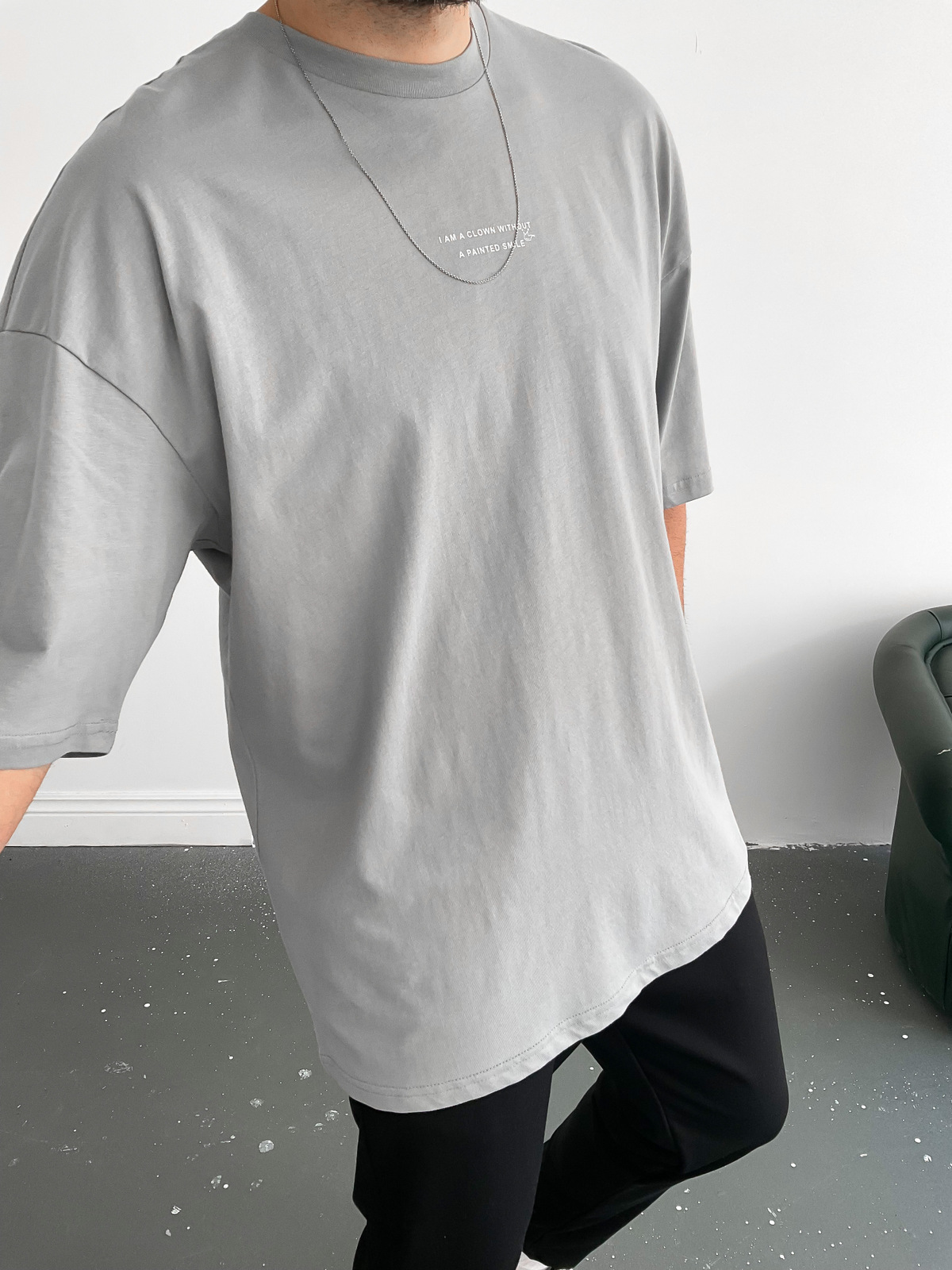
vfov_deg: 61.7
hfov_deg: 48.2
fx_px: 1063
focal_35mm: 29
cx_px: 476
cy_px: 635
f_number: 1.8
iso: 50
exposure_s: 1/120
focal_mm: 3
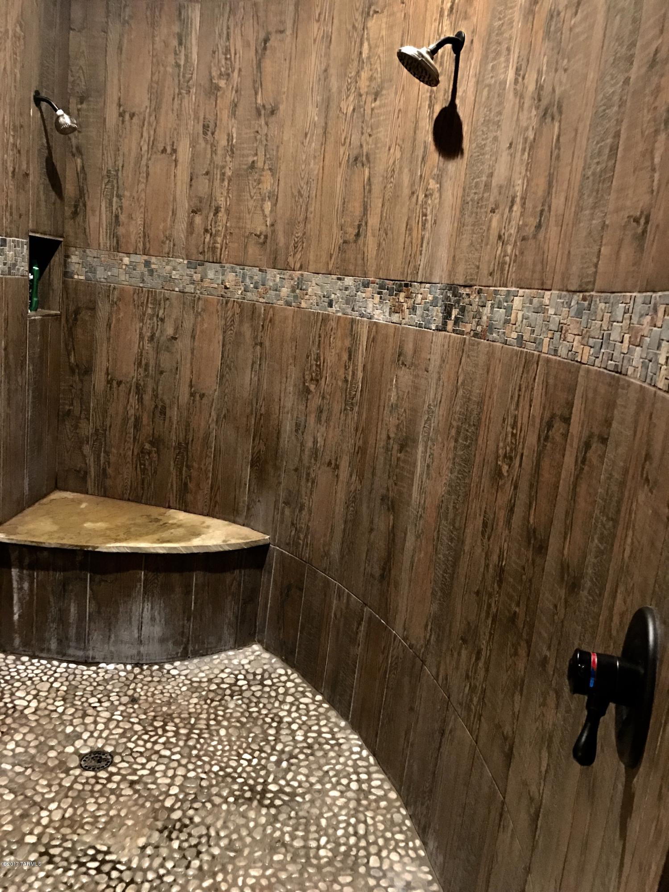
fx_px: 722
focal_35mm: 28
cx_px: 334
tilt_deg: -12.8
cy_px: 446
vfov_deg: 63.4
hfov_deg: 49.7
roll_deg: -5.9
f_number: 1.8
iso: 100
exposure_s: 1/4
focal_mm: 3.99
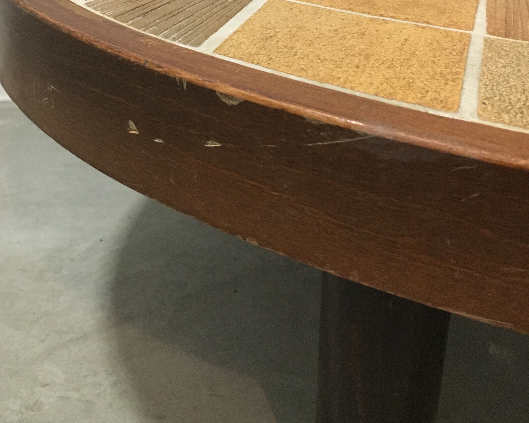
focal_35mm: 43
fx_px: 673
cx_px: 271
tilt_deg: -24.3
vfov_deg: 33.5
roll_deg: -2.9
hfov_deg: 42.9
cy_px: 62
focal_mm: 4.15
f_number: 2.2
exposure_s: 1/25
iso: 200
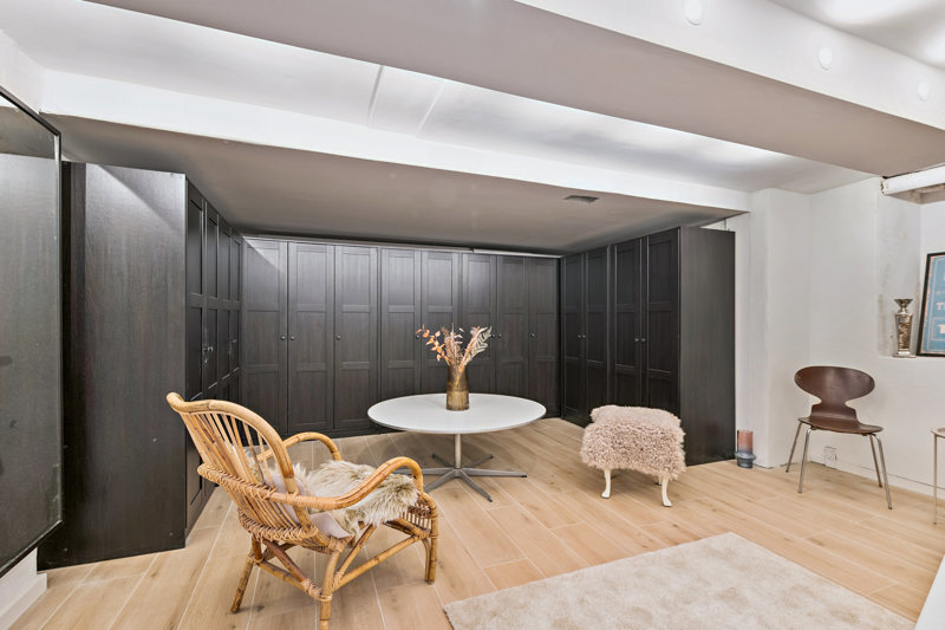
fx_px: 420
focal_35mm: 16
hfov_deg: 96.7
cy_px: 315
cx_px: 472
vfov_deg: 73.7
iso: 125
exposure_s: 1.3
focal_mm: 16
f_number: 8
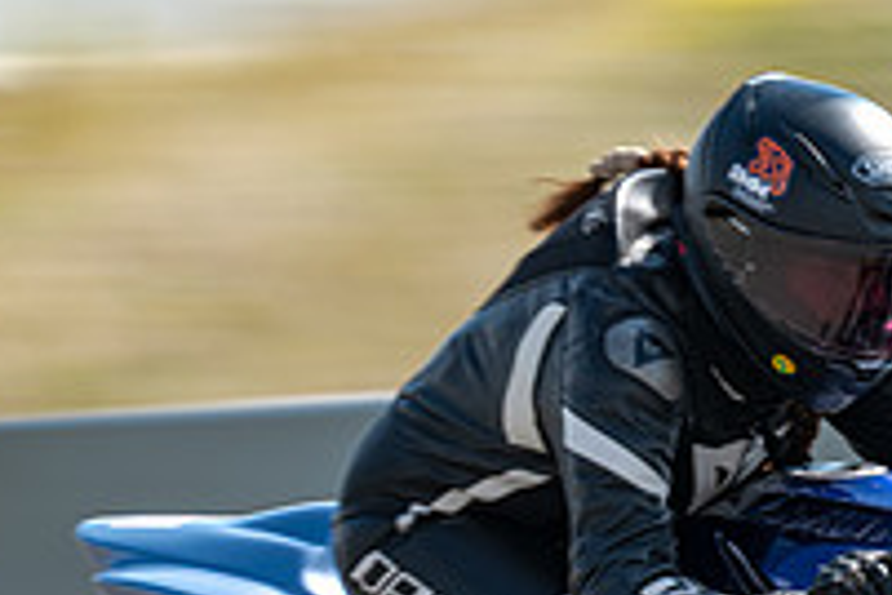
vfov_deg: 1.4
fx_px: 25048
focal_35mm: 1011
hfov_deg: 2.0
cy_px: 673
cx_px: 901
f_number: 16
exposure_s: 1/160
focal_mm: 350
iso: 220
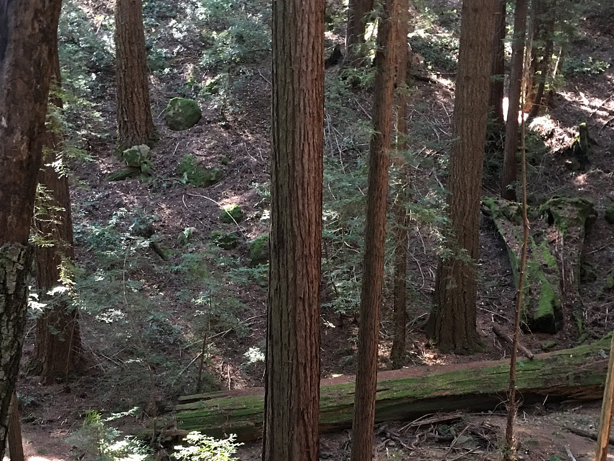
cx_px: 296
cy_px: 357
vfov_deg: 30.3
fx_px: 834
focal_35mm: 47
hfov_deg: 40.4
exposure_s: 1/10
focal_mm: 4.15
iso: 80
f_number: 2.2
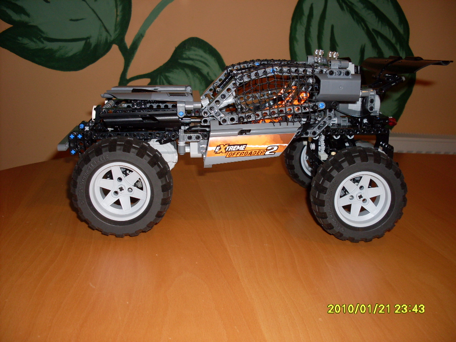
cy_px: 171
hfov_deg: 49.0
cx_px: 228
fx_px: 501
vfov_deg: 37.7
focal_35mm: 38
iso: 100
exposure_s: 1/45
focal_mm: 6.3
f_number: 2.8
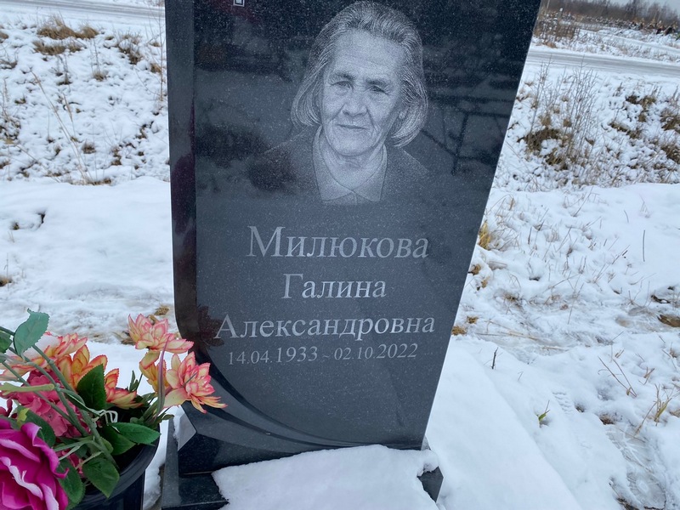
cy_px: 255
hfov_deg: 67.3
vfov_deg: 53.1
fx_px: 511
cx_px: 340
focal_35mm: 26
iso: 32
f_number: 1.8
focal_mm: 4.25
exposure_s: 1/326
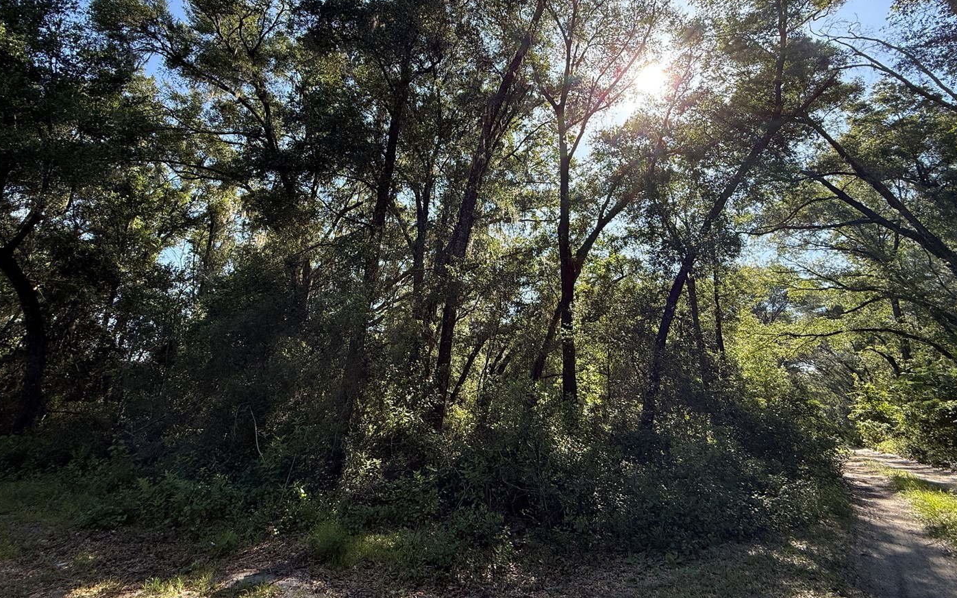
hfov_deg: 94.4
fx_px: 443
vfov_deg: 66.5
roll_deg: -1.2
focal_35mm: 17
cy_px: 210
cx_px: 473
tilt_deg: +26.3
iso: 64
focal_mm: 2.22
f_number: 2.2
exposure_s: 1/585
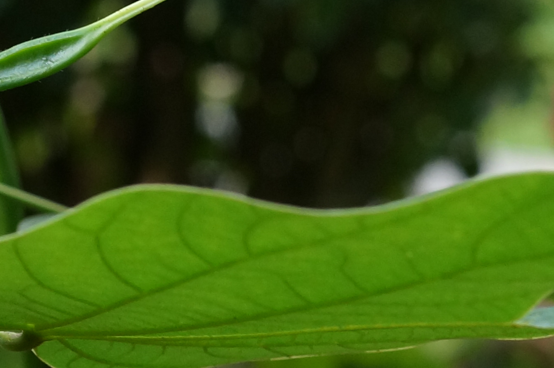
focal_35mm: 191
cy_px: 36
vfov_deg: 7.2
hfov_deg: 10.3
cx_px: -339
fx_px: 2934
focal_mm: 35
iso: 640
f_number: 8
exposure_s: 1/60
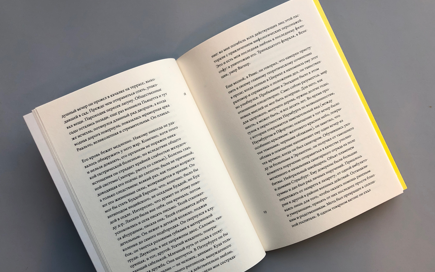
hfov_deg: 62.9
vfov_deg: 41.8
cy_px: 141
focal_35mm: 30
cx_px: 217
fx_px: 356
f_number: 1.8
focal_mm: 3.99
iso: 25
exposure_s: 1/33
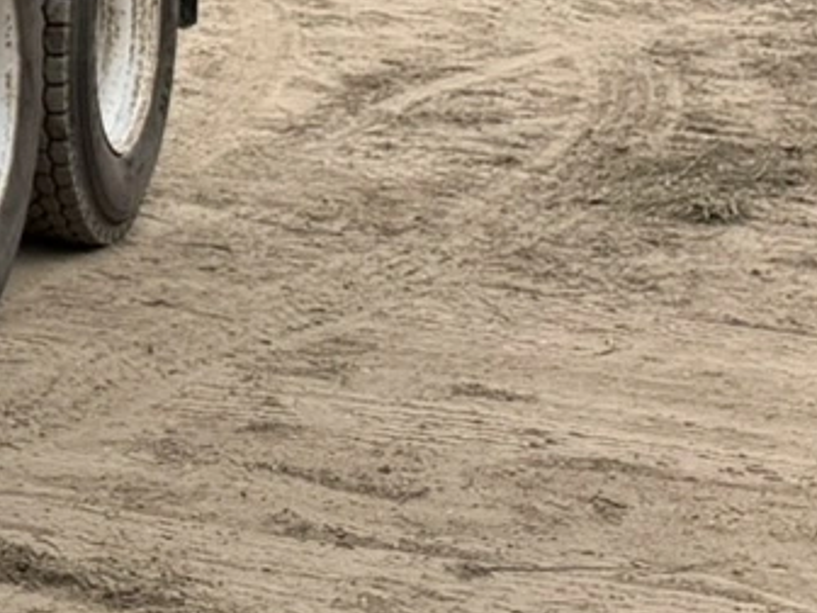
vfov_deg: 10.0
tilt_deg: -2.3
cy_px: -375
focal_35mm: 143
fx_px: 3375
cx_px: -1036
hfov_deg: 11.7
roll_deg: -1.0
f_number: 1.78
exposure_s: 1/1211
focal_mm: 6.76
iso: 80
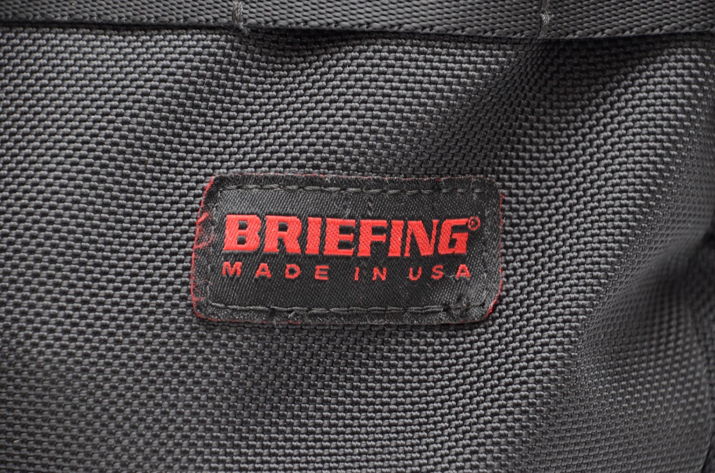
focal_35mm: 420
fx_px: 8323
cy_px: 236
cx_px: 358
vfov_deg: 3.3
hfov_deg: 4.9
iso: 1600
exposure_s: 1/125
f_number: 8
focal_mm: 280
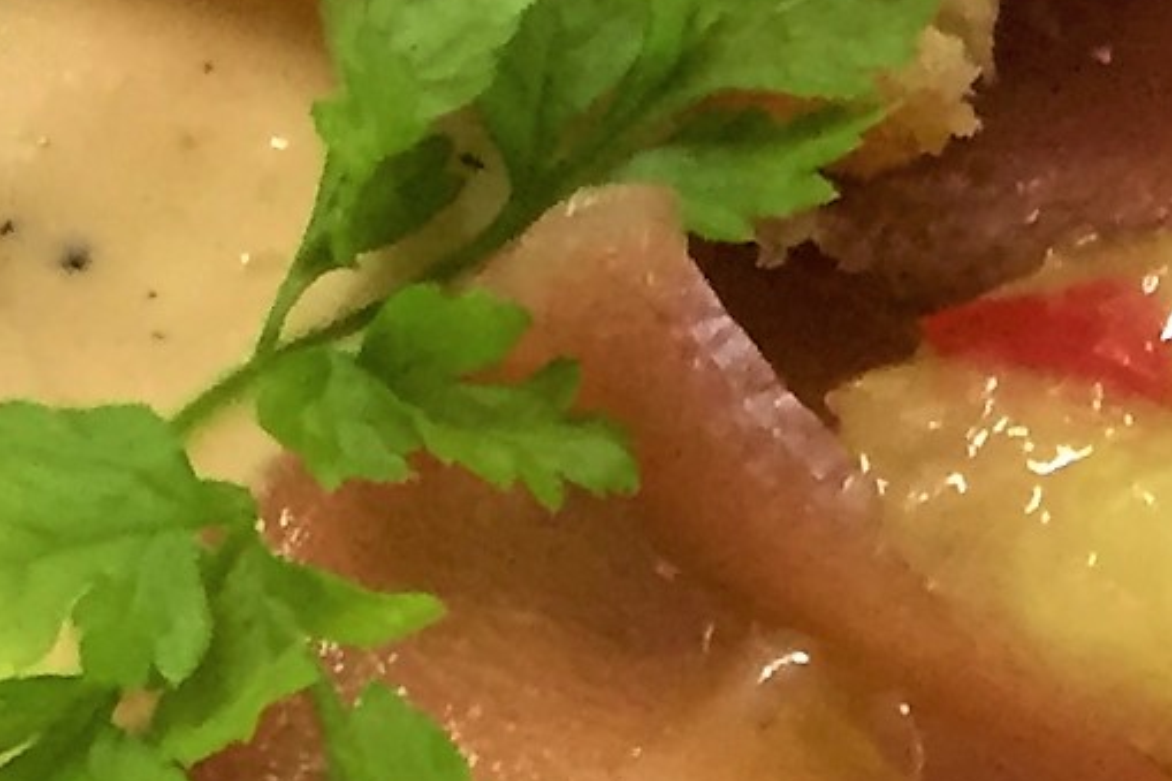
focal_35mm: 123
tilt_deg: -57.8
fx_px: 4003
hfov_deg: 16.2
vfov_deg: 11.1
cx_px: 1303
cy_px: 358
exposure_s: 1/33
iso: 160
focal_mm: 4.15
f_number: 2.2
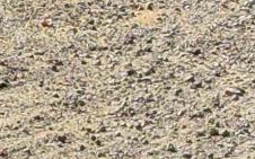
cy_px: -479
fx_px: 3133
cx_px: -298
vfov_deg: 2.8
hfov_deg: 4.6
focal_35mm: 451
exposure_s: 1/4464
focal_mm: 6.81
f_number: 1.85
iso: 50
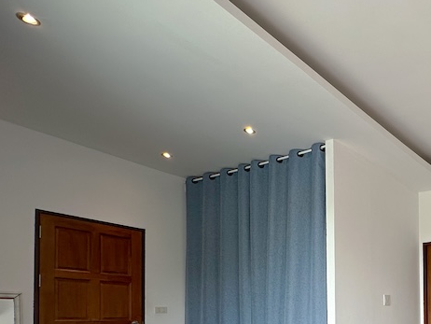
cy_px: 310
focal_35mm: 31
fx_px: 386
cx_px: 446
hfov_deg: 46.9
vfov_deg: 40.8
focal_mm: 2.22
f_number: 2.2
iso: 40
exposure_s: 1/99
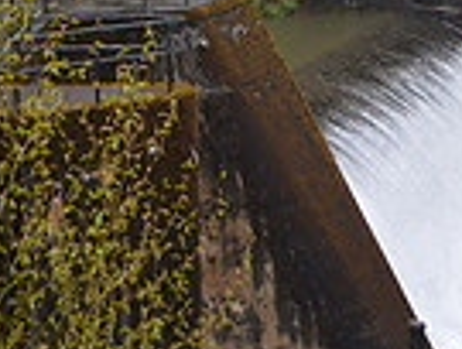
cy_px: -109
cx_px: 164
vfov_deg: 9.9
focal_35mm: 148
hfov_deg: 13.3
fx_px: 1981
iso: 800
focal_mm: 24
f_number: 4
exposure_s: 1/800
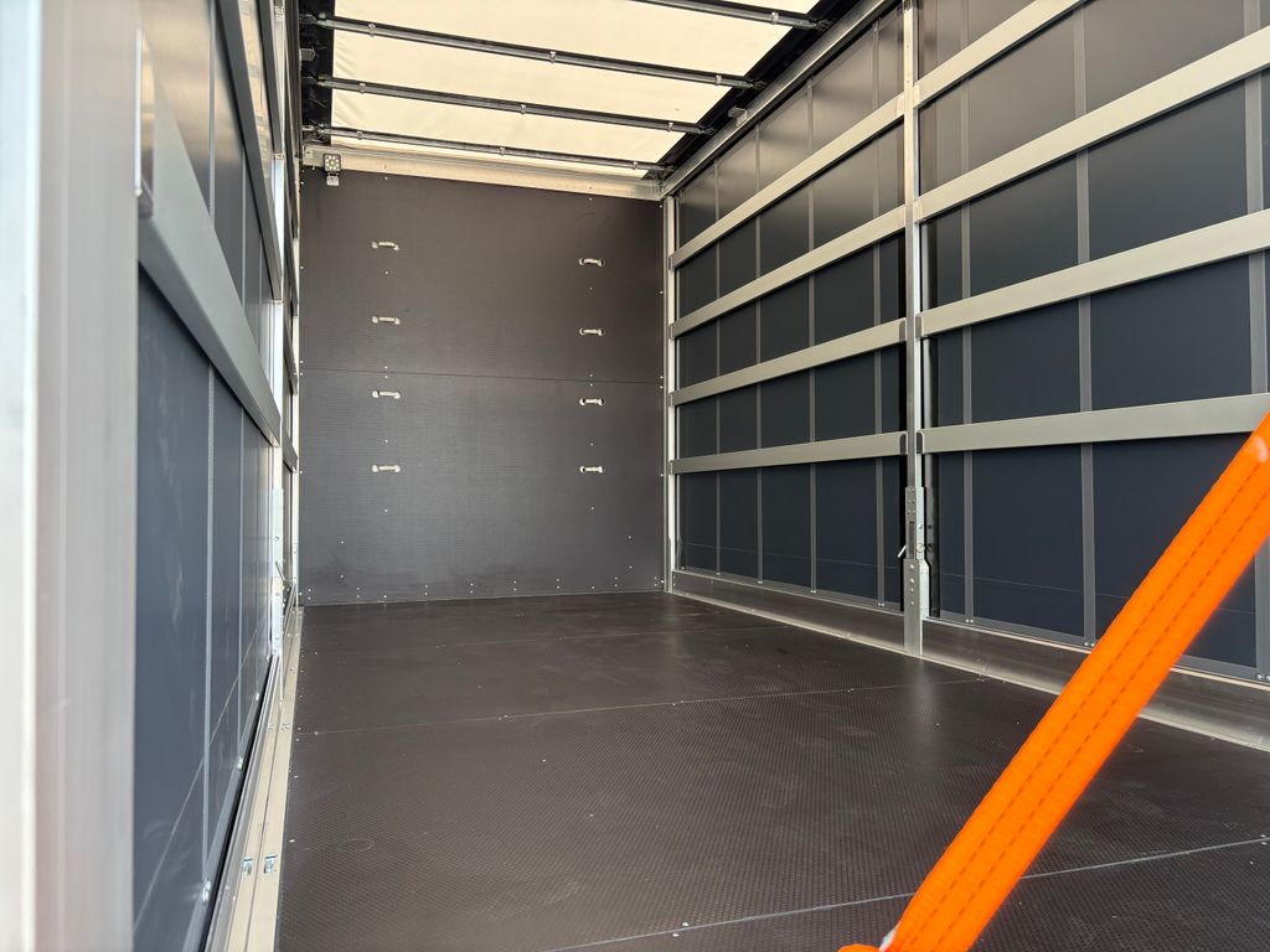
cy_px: 476
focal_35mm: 26
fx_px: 954
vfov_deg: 53.1
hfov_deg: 67.3
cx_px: 635
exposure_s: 1/243
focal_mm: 5.96
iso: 80
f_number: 1.6
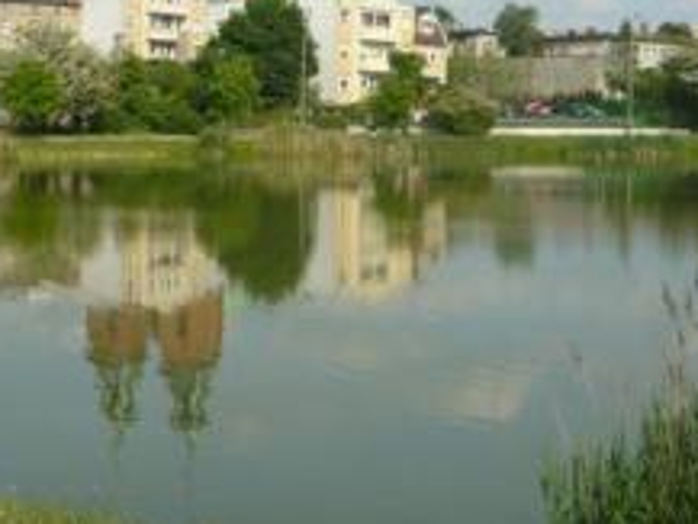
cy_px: 151
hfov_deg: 28.5
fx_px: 1372
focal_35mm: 68
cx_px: 273
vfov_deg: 21.5
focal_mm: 5.5
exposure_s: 1/250
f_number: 8
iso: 100
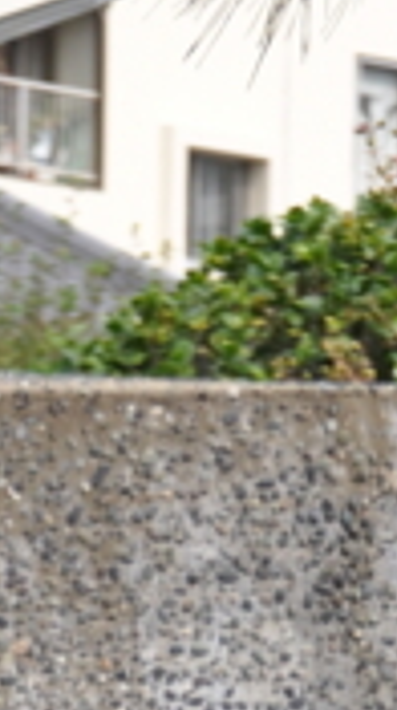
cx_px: -144
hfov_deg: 3.2
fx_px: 7023
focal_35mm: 374
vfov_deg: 5.6
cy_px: 1420
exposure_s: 1/1000
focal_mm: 52
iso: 400
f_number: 5
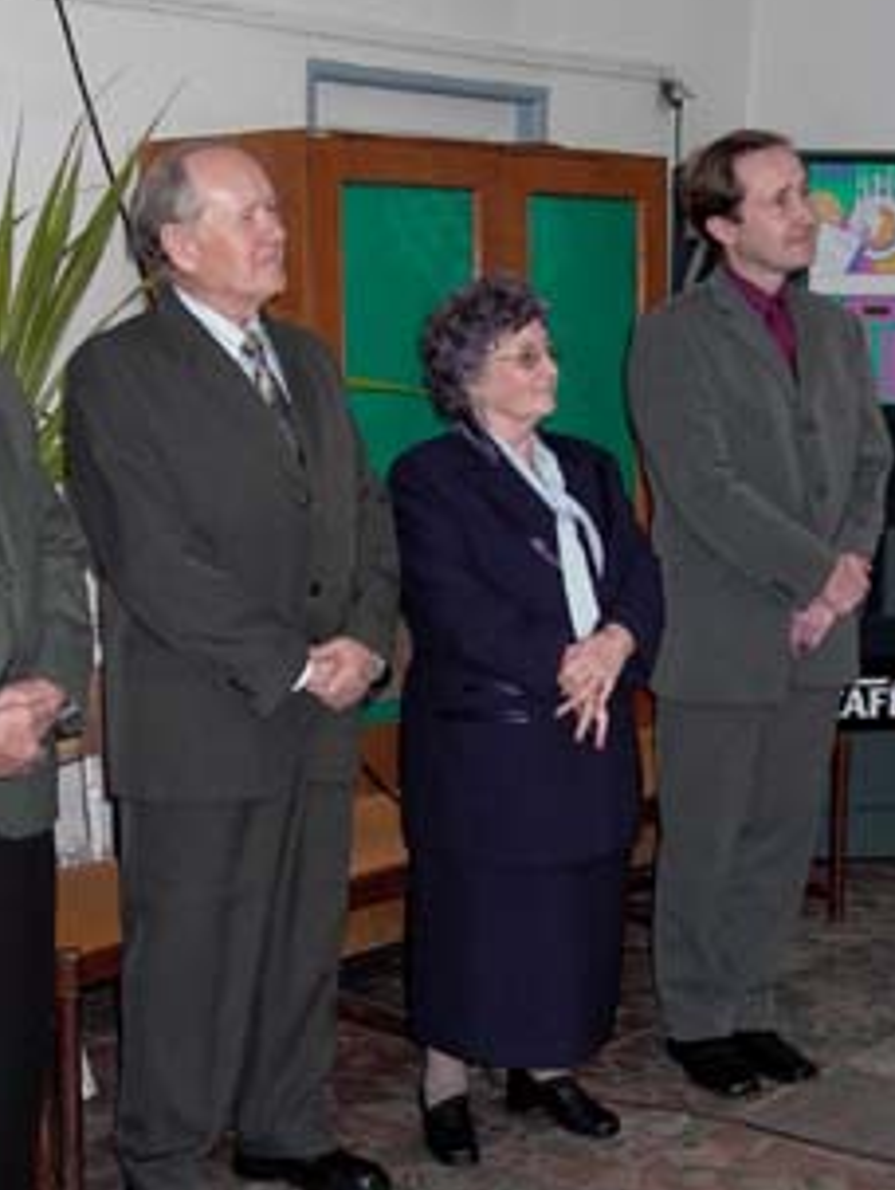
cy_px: 624
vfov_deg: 32.1
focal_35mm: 60
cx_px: 508
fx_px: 2064
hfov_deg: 24.4
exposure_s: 1/64.2
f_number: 2.24
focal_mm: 11.12
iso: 100
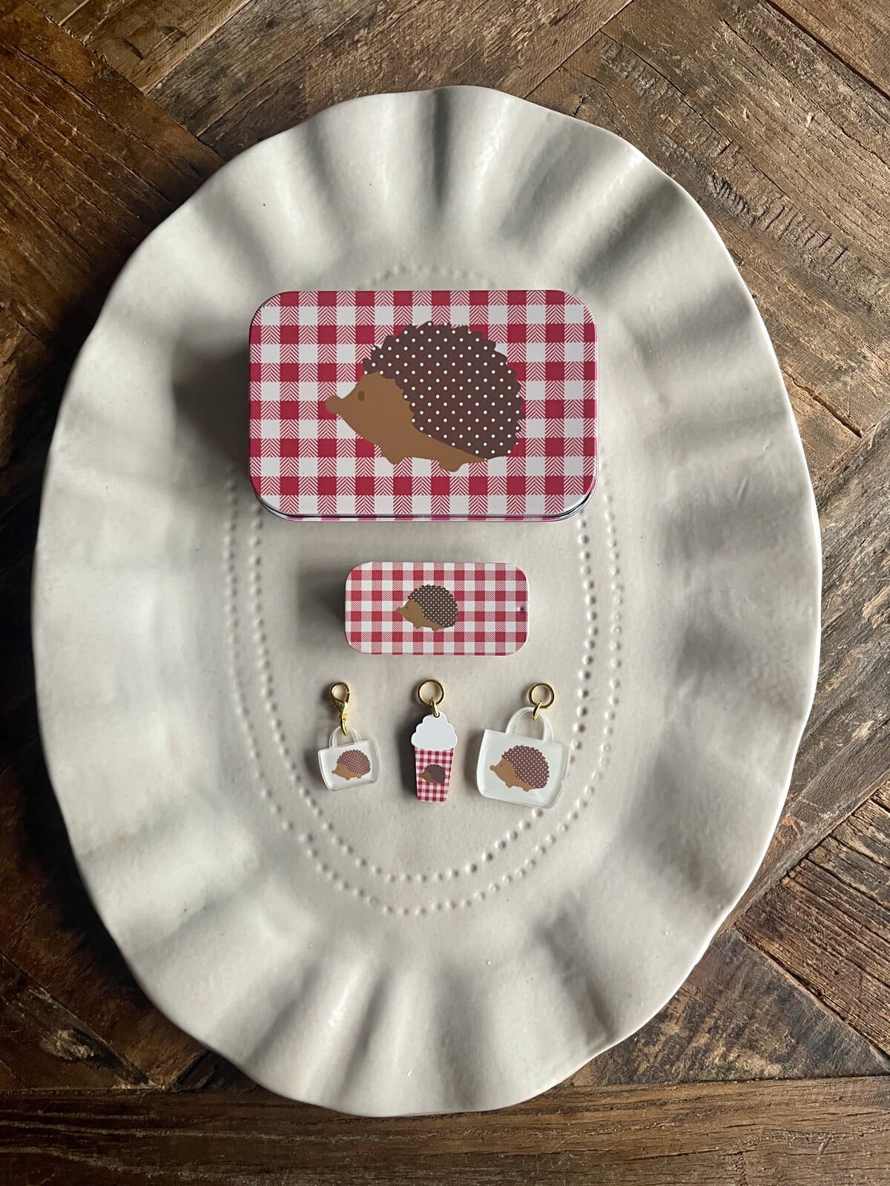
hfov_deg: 53.1
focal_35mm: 26
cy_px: 593
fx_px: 891
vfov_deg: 67.3
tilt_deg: -88.5
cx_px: 445
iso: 160
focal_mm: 4.2
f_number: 1.6
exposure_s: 1/60
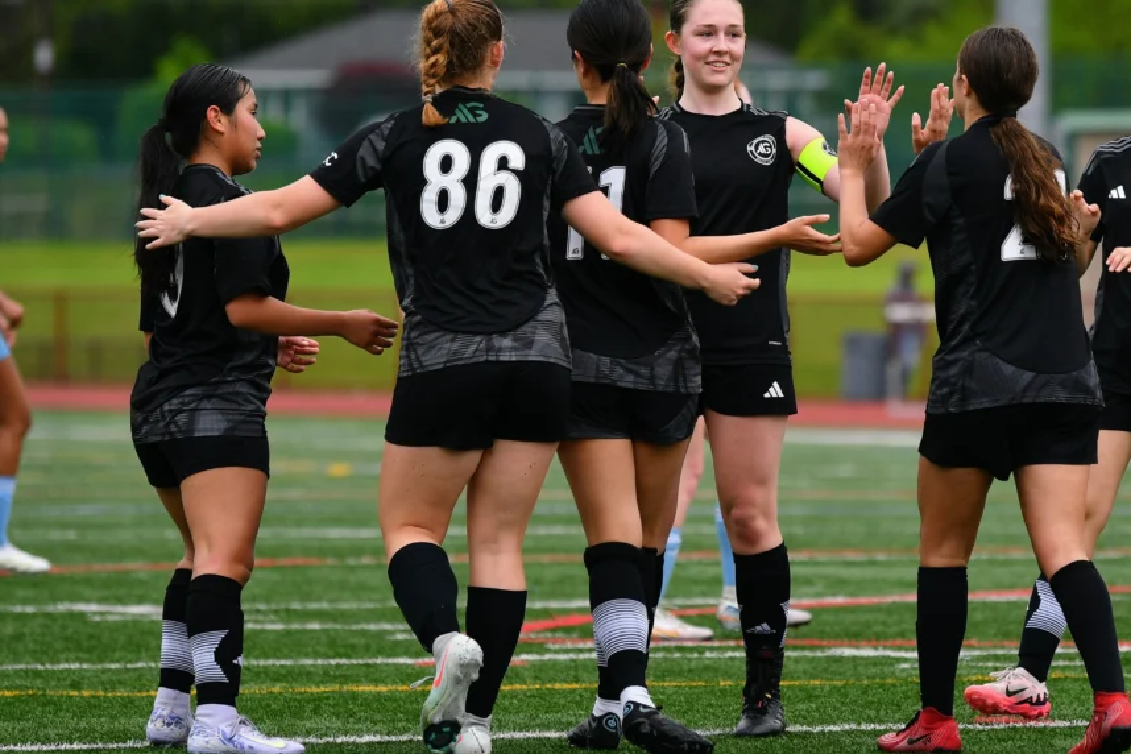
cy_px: 305
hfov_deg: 6.0
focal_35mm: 344
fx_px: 10806
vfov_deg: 4.0
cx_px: 816
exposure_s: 1/1000
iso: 220
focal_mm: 150
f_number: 2.8
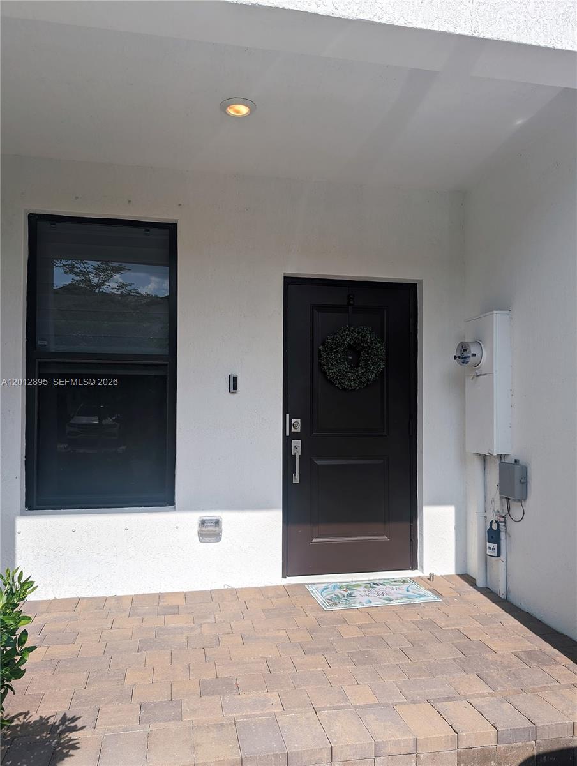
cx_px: 288
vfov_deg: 71.5
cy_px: 383
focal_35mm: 24
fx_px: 532
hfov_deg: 57.0
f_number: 1.68
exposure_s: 1/1005
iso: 20
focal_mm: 6.9
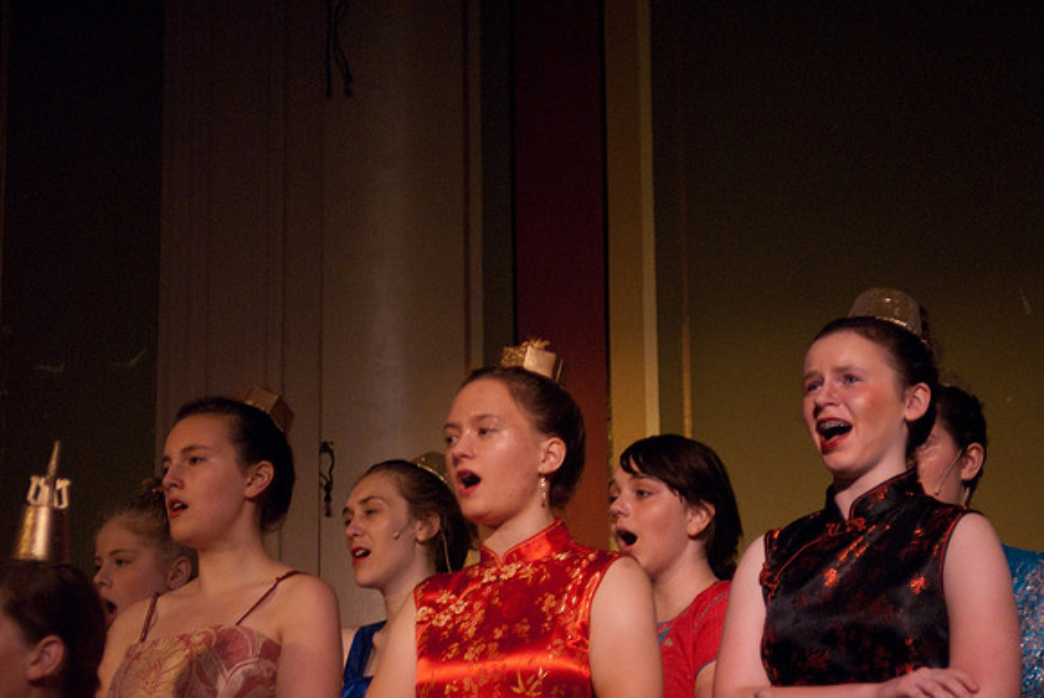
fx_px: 3266
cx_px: 522
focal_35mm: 112
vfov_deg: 12.2
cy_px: 349
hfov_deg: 18.2
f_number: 2.8
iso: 1250
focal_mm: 75
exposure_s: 1/60
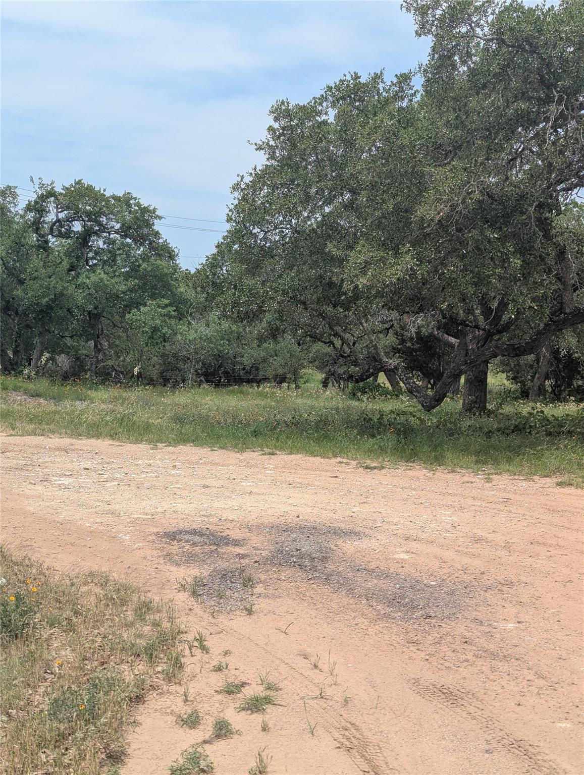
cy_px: 388
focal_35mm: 48
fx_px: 1077
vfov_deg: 39.6
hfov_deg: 30.3
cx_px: 292
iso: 52
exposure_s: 1/2232
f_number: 1.85
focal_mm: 6.81
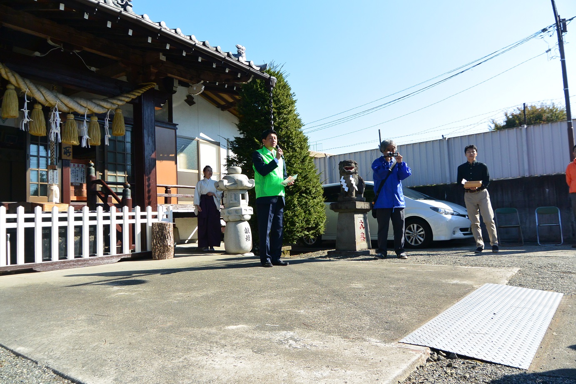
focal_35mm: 27
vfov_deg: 47.9
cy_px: 192
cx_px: 288
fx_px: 432
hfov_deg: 67.4
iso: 160
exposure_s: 1/640
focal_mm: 10
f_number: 4.5
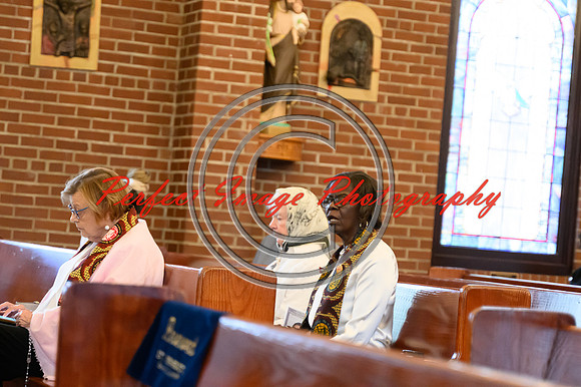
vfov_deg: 12.2
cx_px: 290
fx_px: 1806
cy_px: 194
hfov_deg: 18.3
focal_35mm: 112
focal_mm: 75
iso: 6400
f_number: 2.8
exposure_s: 1/200
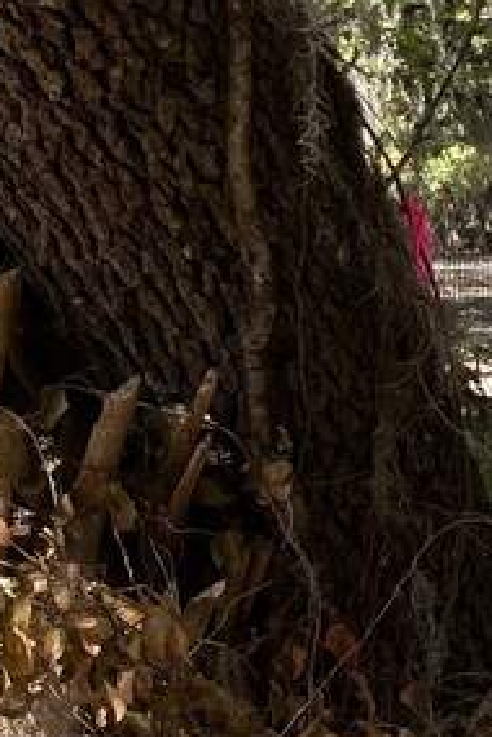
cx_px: 1473
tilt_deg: -0.3
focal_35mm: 114
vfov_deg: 17.9
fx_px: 2337
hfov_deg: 9.5
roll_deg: -0.2
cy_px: 230
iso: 50
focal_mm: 5.1
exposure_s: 1/718
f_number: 1.6
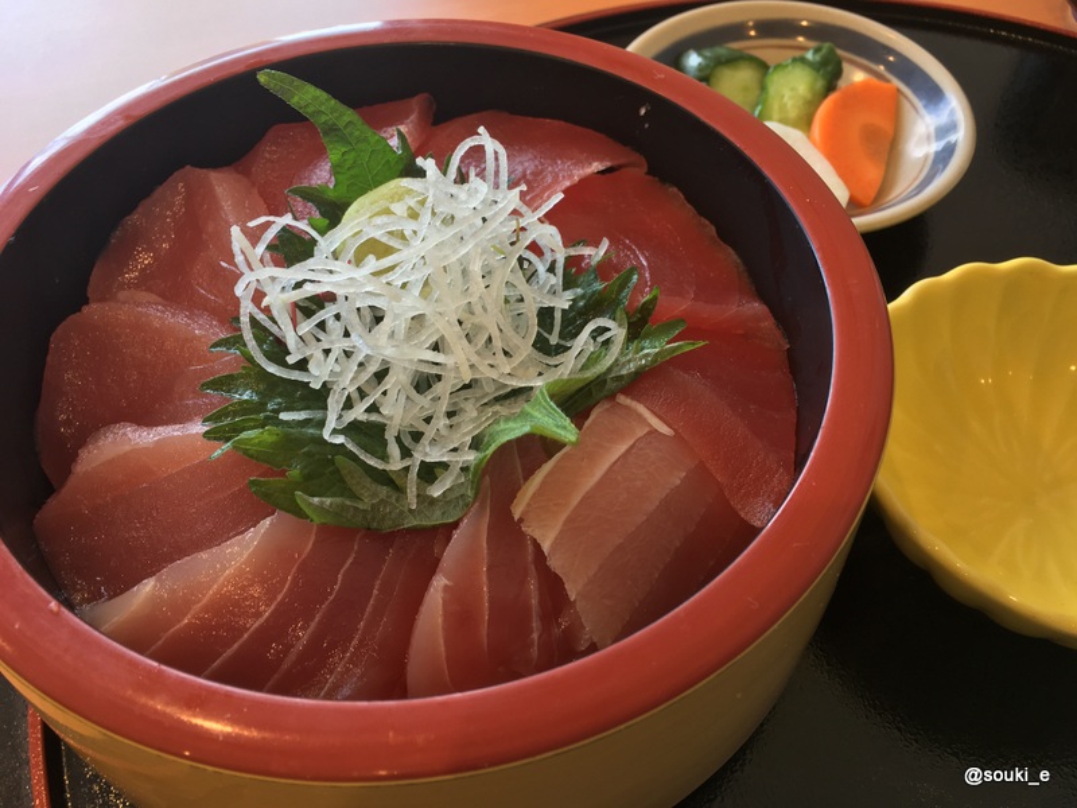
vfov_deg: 48.2
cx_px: 538
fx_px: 902
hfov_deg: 61.7
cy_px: 404
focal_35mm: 29
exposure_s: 1/40
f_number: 2.2
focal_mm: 4.15
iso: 25
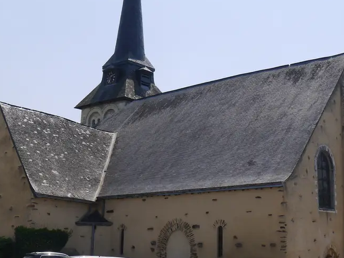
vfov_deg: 24.7
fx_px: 586
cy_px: 95
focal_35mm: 59
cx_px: 180
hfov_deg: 32.7
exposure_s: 1/500
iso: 160
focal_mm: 15
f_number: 9
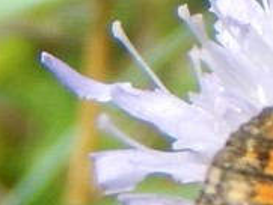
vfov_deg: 1.7
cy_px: 121
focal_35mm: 859
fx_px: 6779
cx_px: 459
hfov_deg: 2.3
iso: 125
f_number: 5.3
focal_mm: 32.8
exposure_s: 1/400
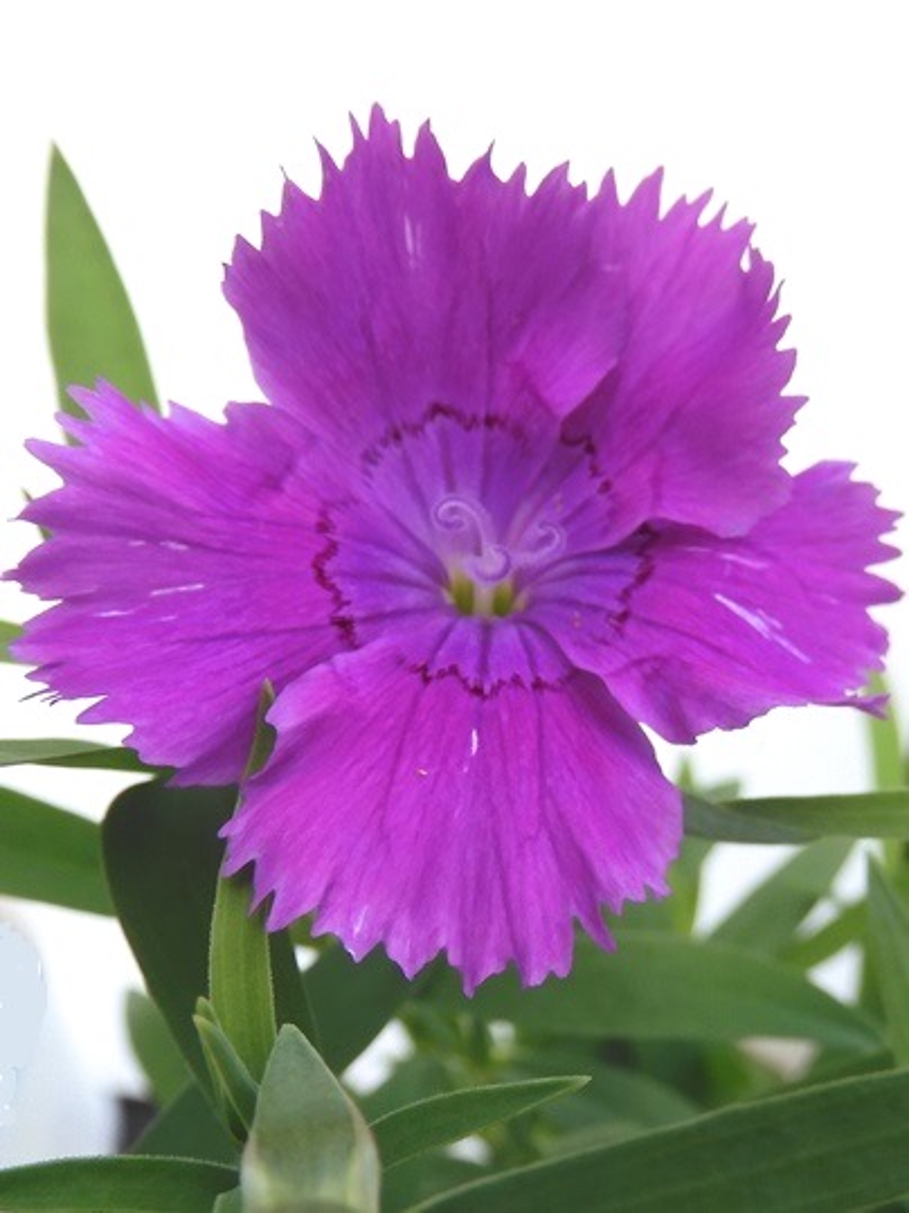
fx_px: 841
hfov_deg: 56.8
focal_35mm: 24
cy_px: 606
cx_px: 454
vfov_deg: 71.6
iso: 100
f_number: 3.4
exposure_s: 1/400
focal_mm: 4.3
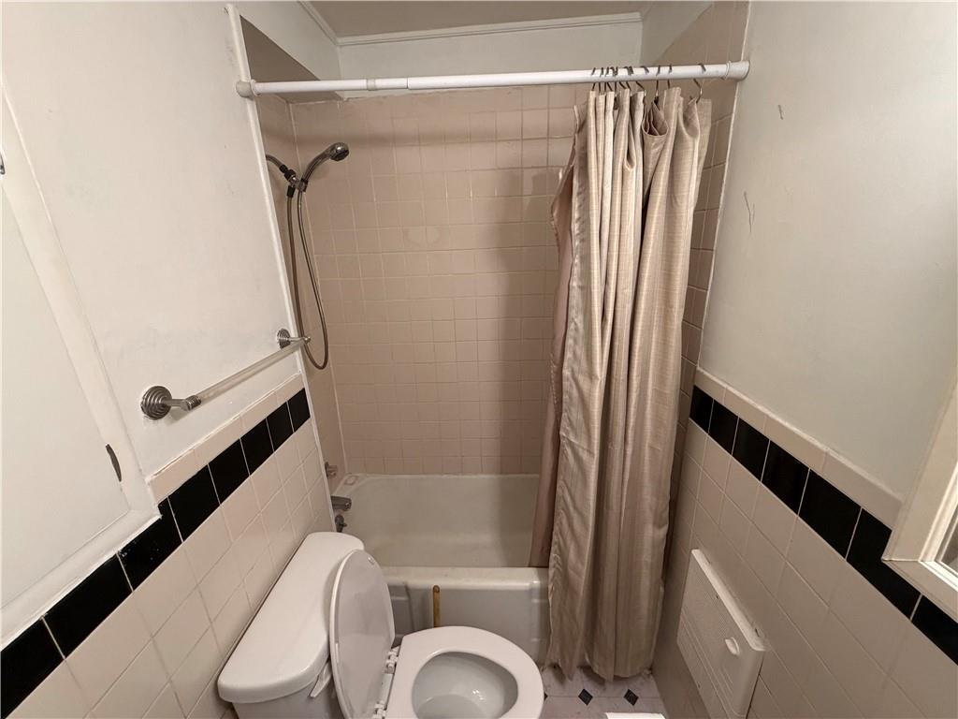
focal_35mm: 14
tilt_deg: -14.6
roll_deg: +3.1
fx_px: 387
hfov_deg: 102.1
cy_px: 360
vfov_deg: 85.7
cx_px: 479
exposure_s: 1/60
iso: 320
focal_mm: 2.22
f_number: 2.2
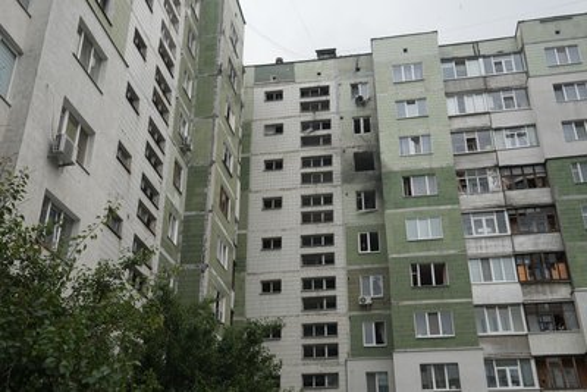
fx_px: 620
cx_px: 294
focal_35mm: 38
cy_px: 196
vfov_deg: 35.1
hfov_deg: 50.7
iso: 160
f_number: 5.6
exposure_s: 1/50
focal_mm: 38
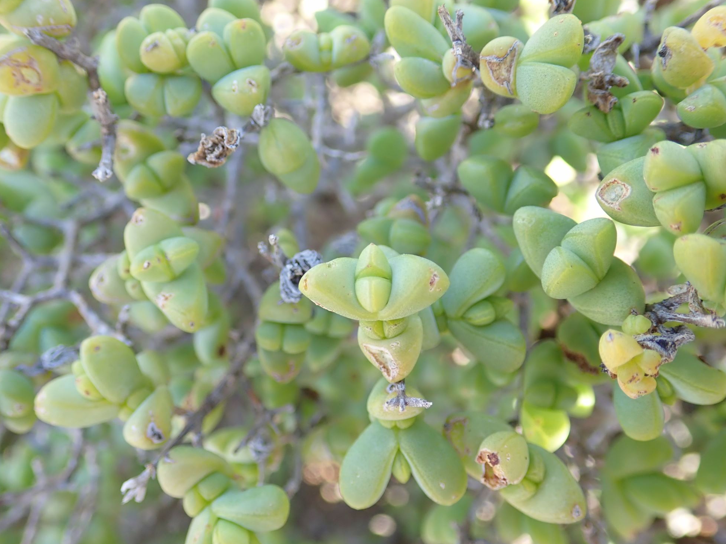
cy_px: 268
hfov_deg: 47.9
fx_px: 818
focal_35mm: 39
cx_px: 372
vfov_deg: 36.8
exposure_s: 1/160
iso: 160
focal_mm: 6.86
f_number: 2.7
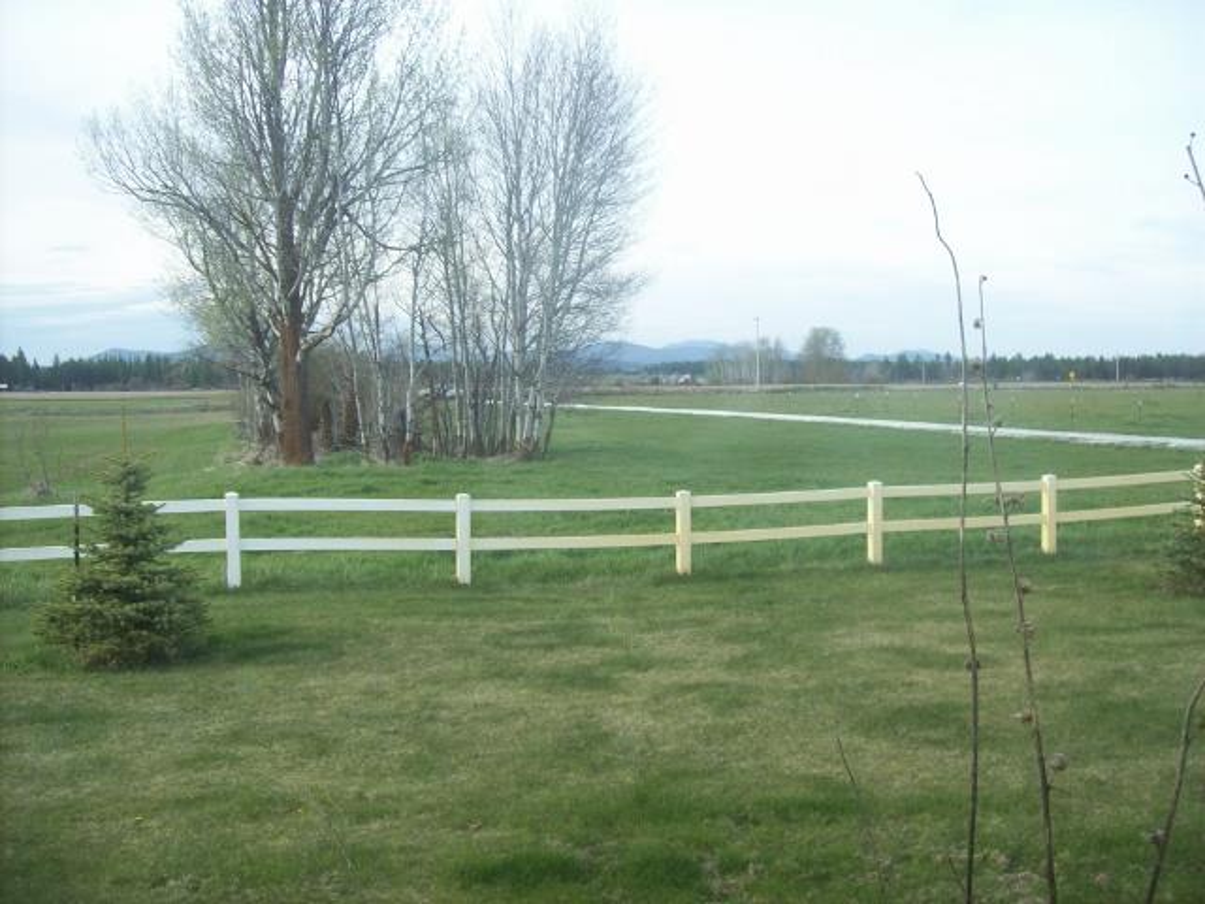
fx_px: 1253
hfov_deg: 51.4
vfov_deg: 39.7
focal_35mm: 36
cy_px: 452
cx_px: 602
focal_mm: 6
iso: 80
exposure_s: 1/177
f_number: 2.7
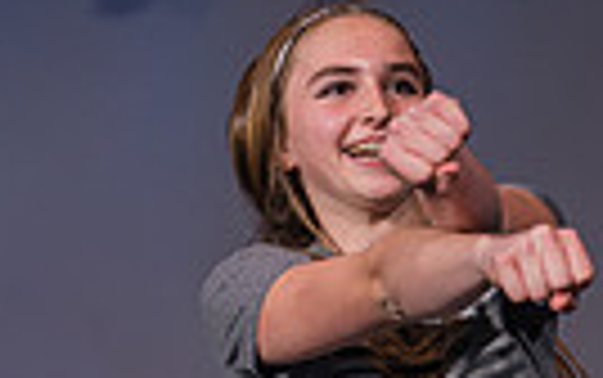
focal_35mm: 239
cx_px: 468
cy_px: 770
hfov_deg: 8.8
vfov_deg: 5.4
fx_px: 3931
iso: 400
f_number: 2.8
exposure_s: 1/500
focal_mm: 70
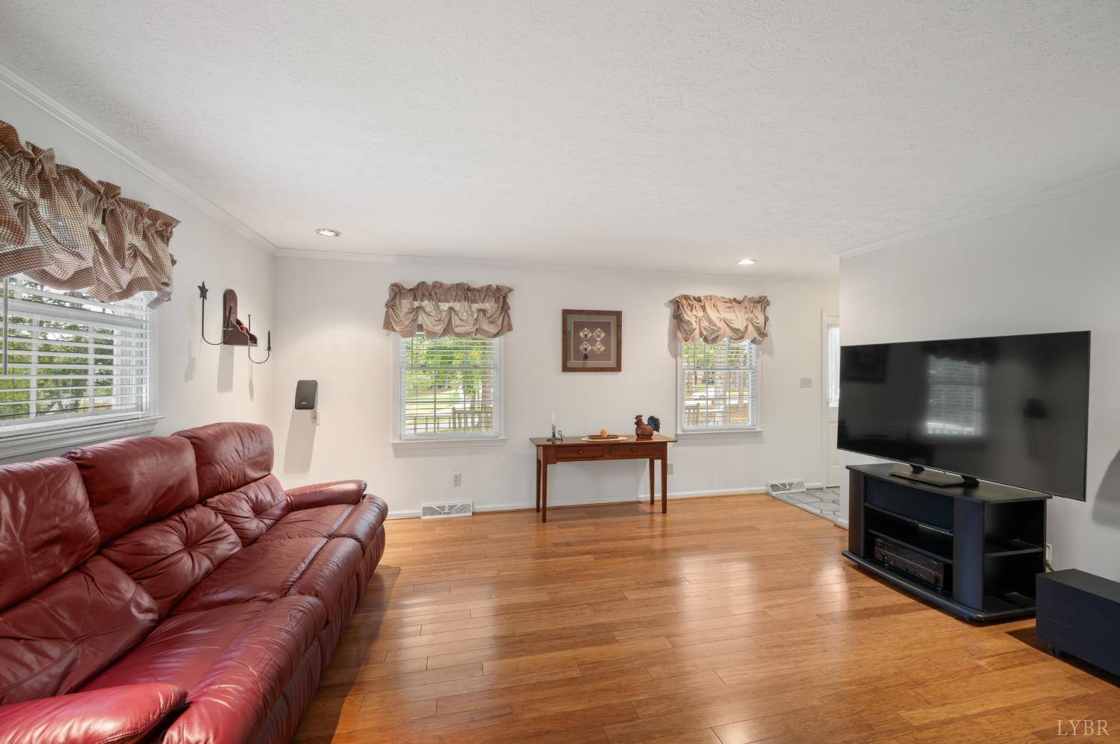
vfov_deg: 81.1
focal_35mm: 14
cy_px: 372
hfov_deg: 104.3
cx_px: 560
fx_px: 435
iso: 500
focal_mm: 14
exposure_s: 1/2.5
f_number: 8
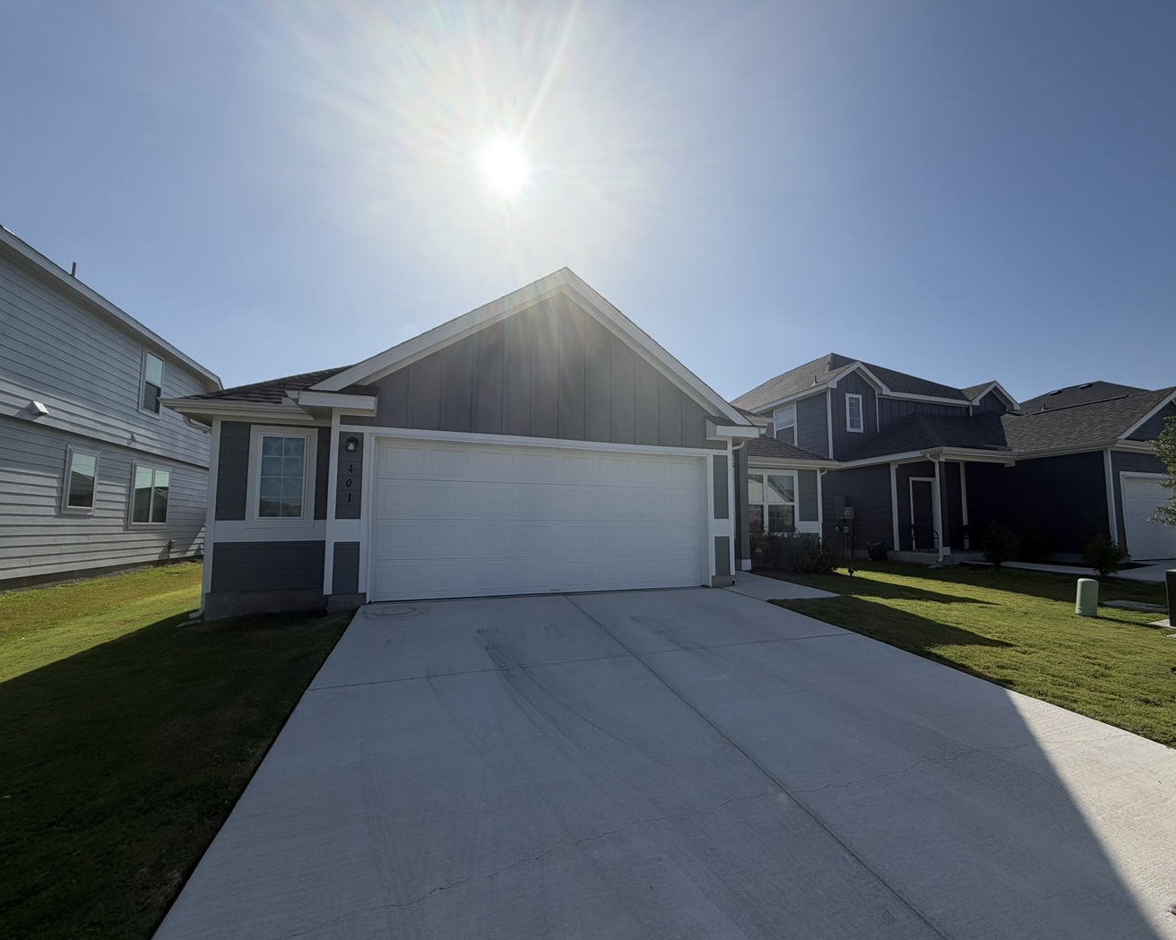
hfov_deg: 96.6
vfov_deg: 84.0
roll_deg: -0.5
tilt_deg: +5.7
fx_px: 522
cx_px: 641
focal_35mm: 15
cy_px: 479
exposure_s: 1/1901
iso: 25
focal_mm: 2.22
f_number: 2.2
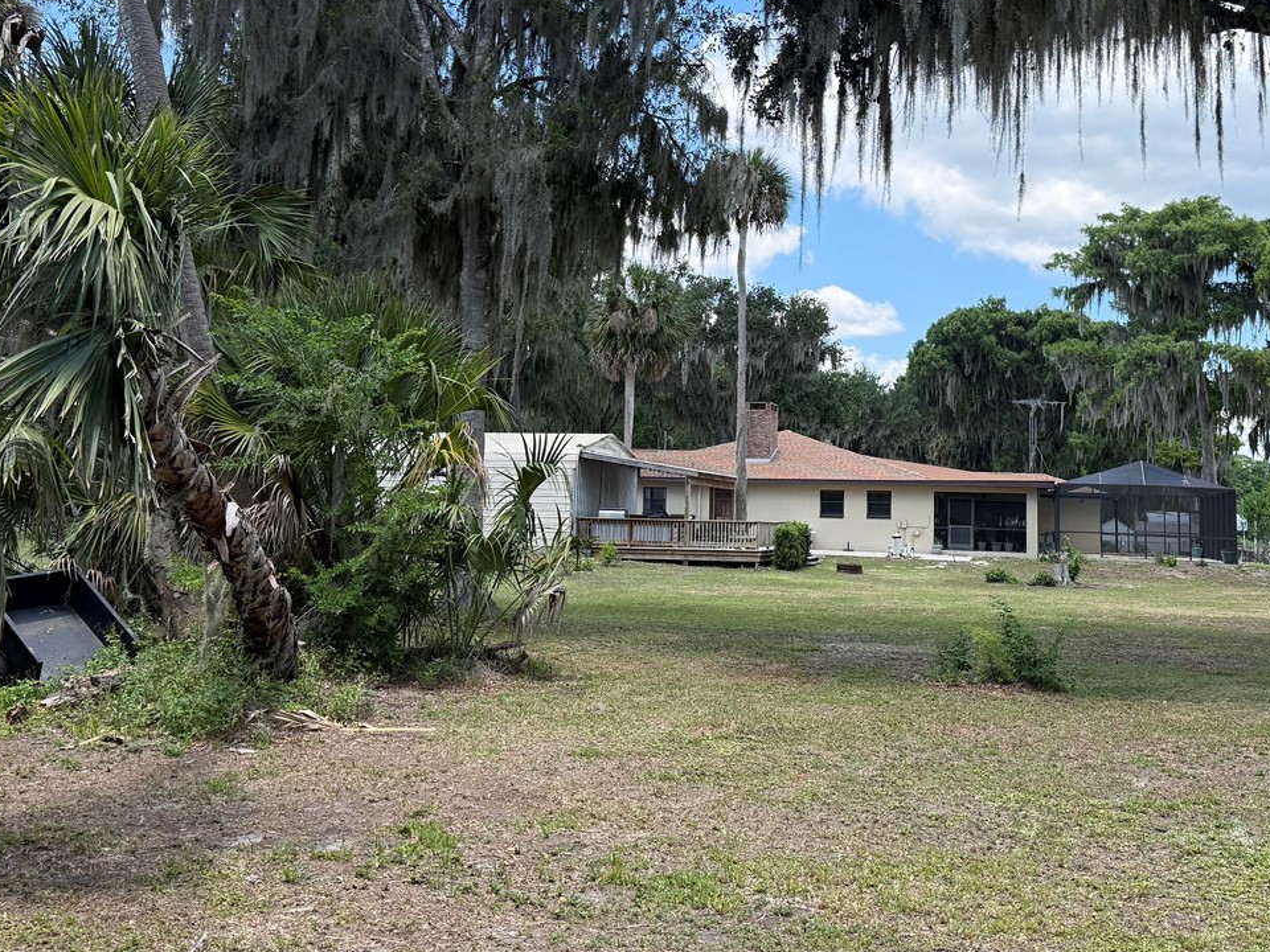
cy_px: 350
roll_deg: -1.6
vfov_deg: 35.7
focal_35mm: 40
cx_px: 747
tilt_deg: +6.5
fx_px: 1468
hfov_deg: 46.6
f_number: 1.78
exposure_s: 1/1770
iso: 100
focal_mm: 6.76
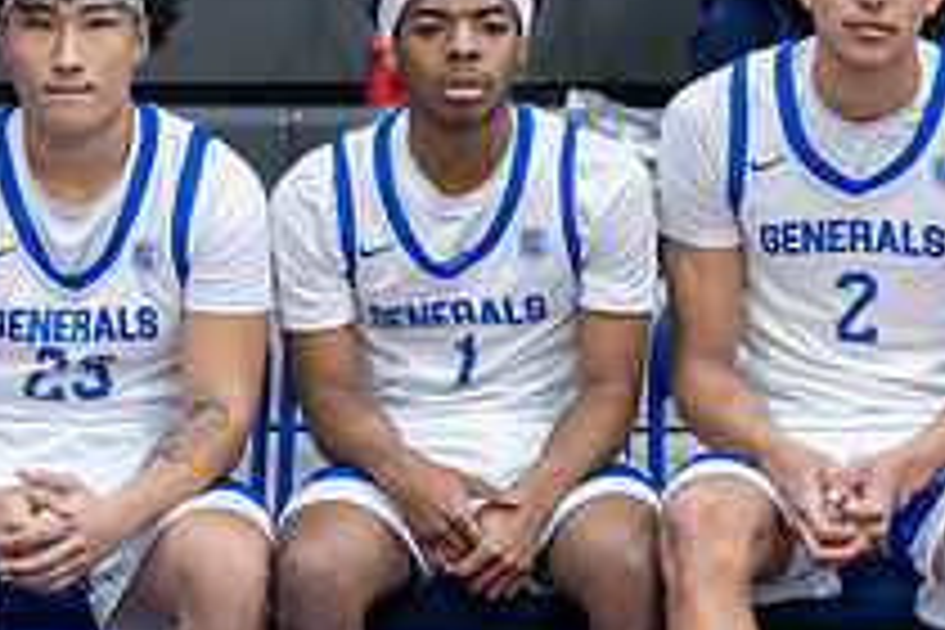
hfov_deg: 8.9
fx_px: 6090
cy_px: 533
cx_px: 739
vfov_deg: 5.9
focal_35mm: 232
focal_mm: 70
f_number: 2.8
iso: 10000
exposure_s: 1/1000
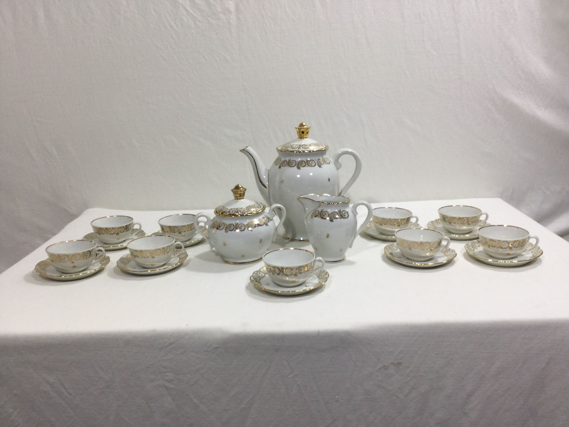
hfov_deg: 58.4
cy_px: 214
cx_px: 284
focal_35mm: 31
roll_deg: +3.8
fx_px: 510
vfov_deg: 45.4
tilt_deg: -15.9
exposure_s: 1/50
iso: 25
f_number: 2.4
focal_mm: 3.3
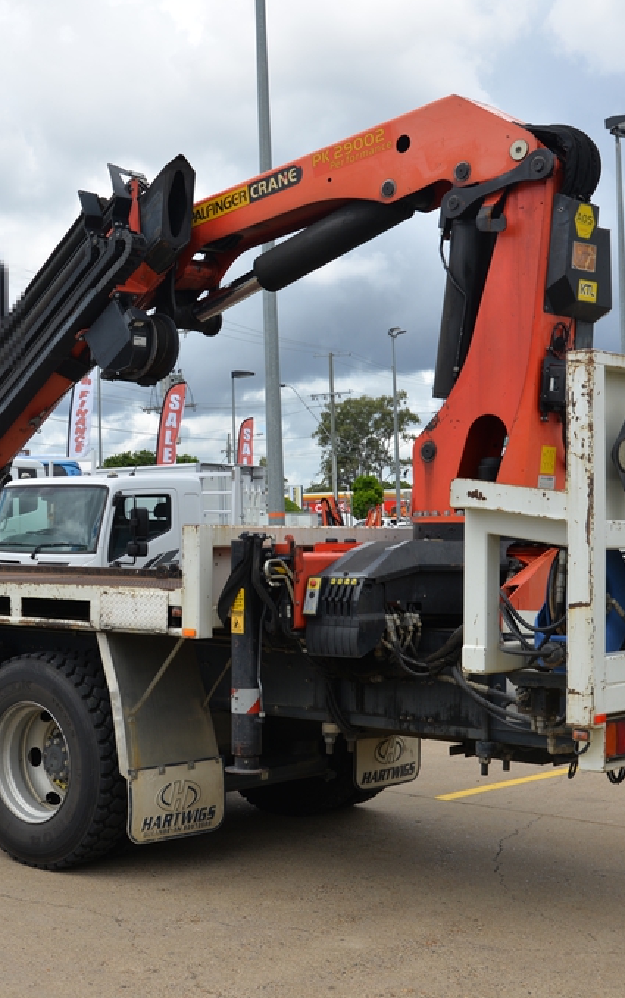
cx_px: 138
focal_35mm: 54
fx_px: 1470
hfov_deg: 23.7
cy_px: 503
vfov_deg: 37.5
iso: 100
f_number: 8
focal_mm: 35
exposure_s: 1/250
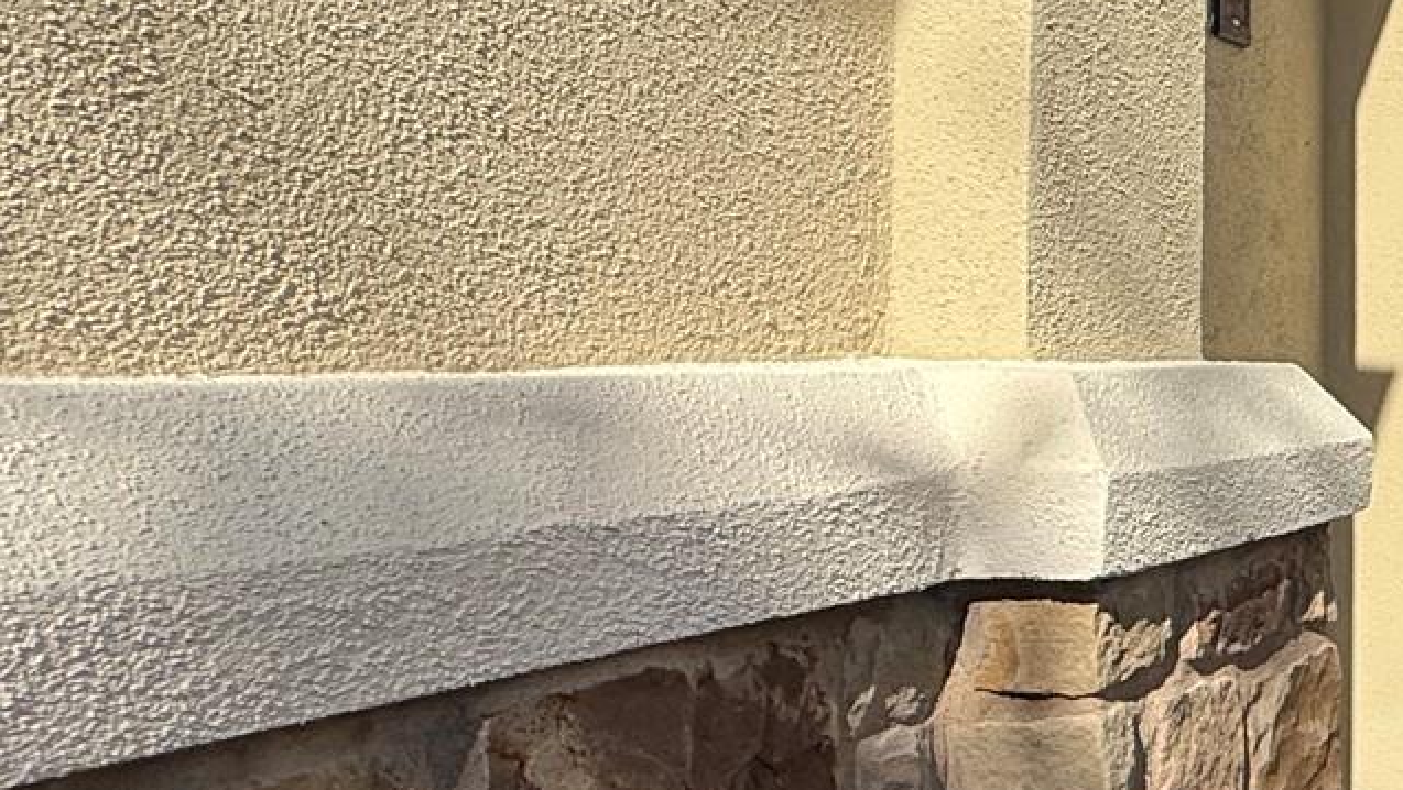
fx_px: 1824
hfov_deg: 29.4
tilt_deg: +2.8
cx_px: 2006
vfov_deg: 24.4
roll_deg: -0.1
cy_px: 330
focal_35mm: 49
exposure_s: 1/2611
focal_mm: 2.22
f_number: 2.2
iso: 50
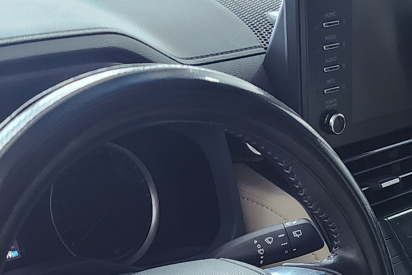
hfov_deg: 22.9
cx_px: 383
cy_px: 478
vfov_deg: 14.2
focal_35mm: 86
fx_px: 984
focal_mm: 6.4
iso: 640
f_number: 1.8
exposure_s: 1/24
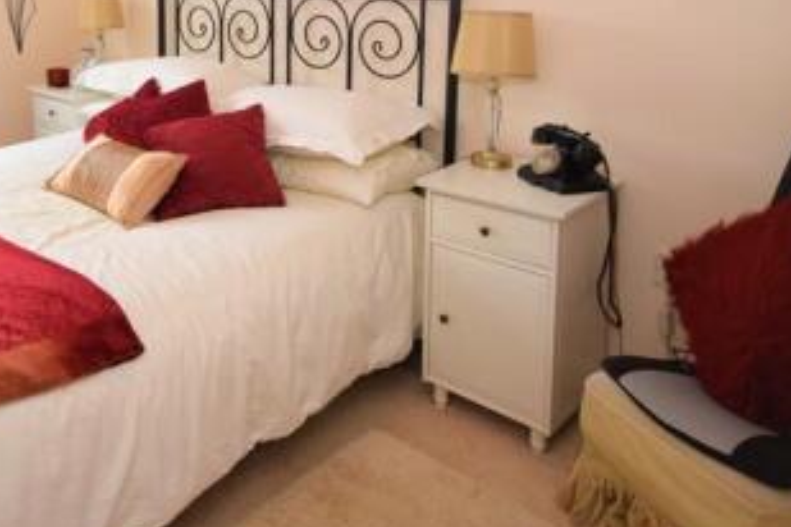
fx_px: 803
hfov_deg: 49.0
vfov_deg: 34.4
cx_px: 142
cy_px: 55
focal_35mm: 37
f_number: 4.2
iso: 800
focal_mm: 11.5
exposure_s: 1/60
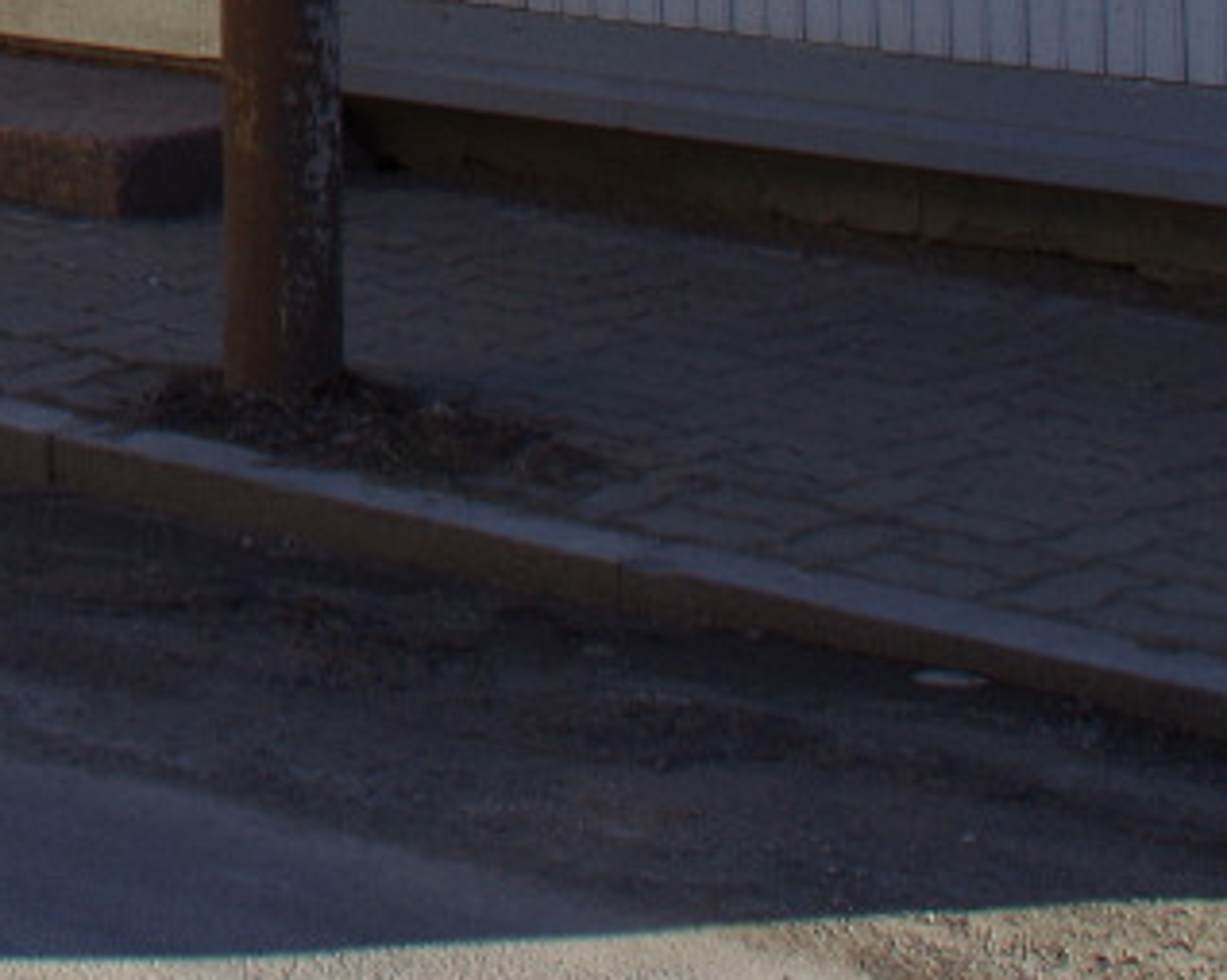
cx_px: -702
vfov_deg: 8.4
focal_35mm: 173
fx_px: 6279
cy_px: -1088
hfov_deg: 10.7
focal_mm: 24
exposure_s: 1/125
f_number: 11
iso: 160
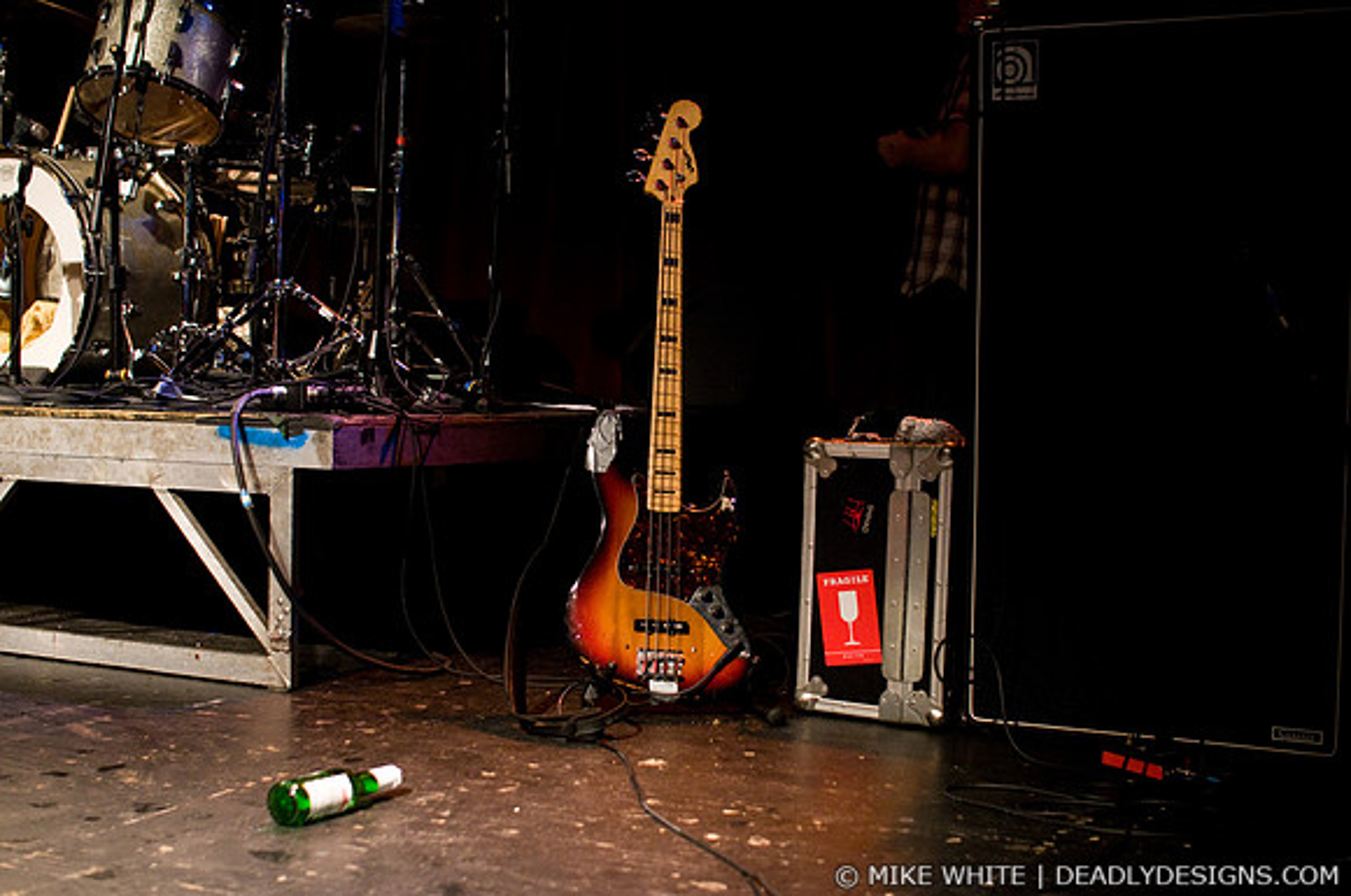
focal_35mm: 45
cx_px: 676
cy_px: 448
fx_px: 1686
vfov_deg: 29.8
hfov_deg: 43.7
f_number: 2.8
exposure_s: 1/200
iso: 1000
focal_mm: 30
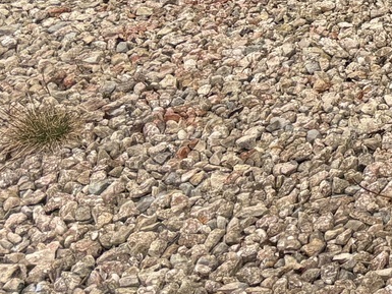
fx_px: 1223
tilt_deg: -14.9
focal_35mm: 108
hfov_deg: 14.8
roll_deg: +0.5
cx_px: 797
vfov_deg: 12.7
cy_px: -212
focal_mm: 5.96
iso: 50
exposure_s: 1/612
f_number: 1.6
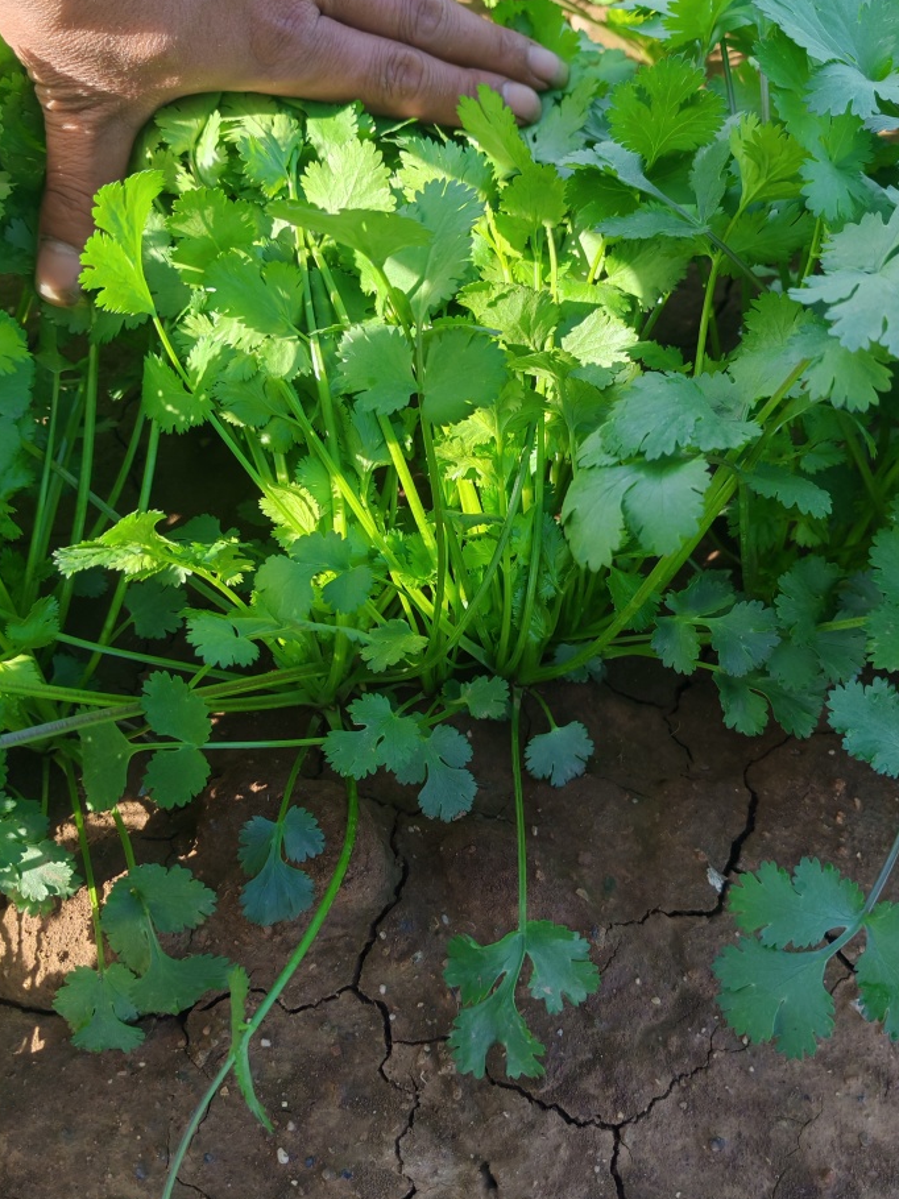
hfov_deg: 41.8
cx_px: 478
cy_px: 633
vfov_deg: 53.9
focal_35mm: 34
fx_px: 1178
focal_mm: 5.52
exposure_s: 1/420
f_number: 1.95
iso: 50
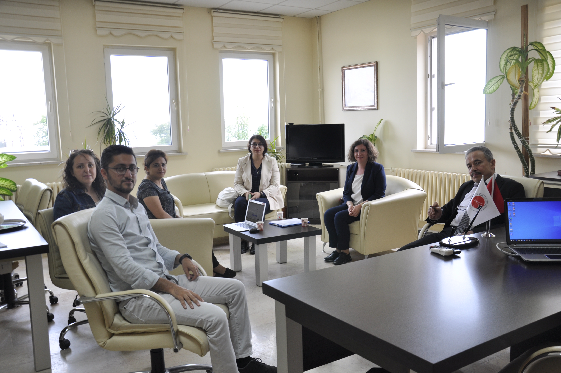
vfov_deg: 41.6
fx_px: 490
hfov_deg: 59.6
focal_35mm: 32
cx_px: 280
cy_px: 186
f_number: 6.3
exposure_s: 1/40
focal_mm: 21
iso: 200
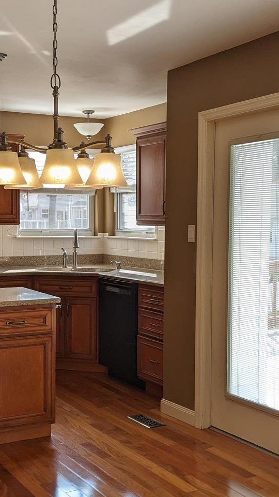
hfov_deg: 24.4
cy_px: 261
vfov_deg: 42.1
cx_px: 110
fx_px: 645
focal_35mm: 49
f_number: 1.73
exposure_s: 1/339
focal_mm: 4.38
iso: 48
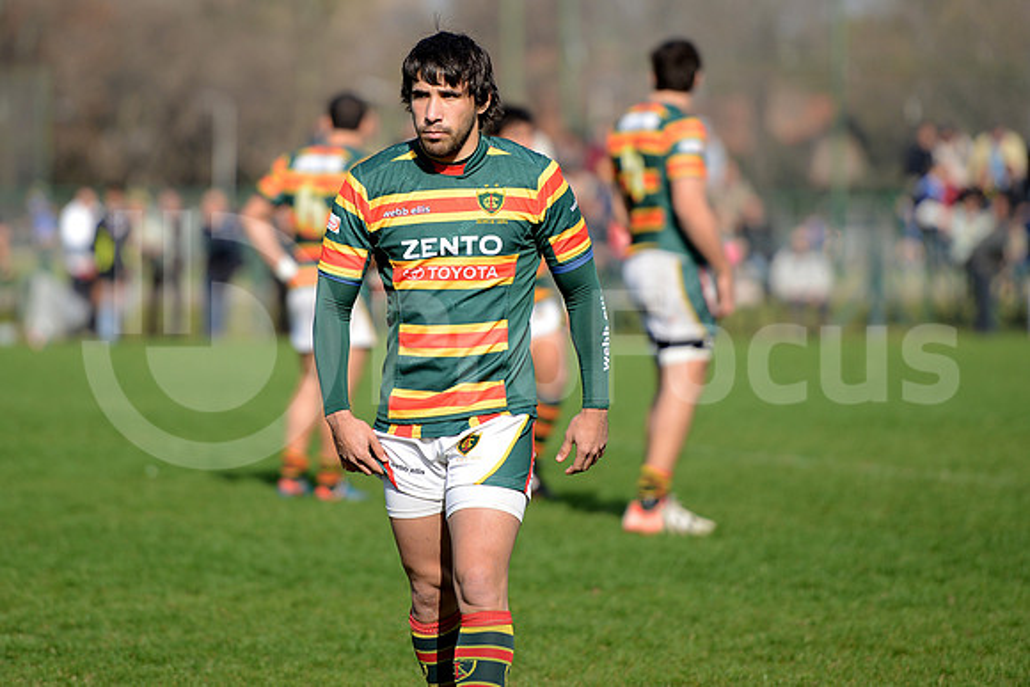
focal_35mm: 195
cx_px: 515
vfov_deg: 7.0
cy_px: 344
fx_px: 5580
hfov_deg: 10.5
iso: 250
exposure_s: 1/1600
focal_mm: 195
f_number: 2.8
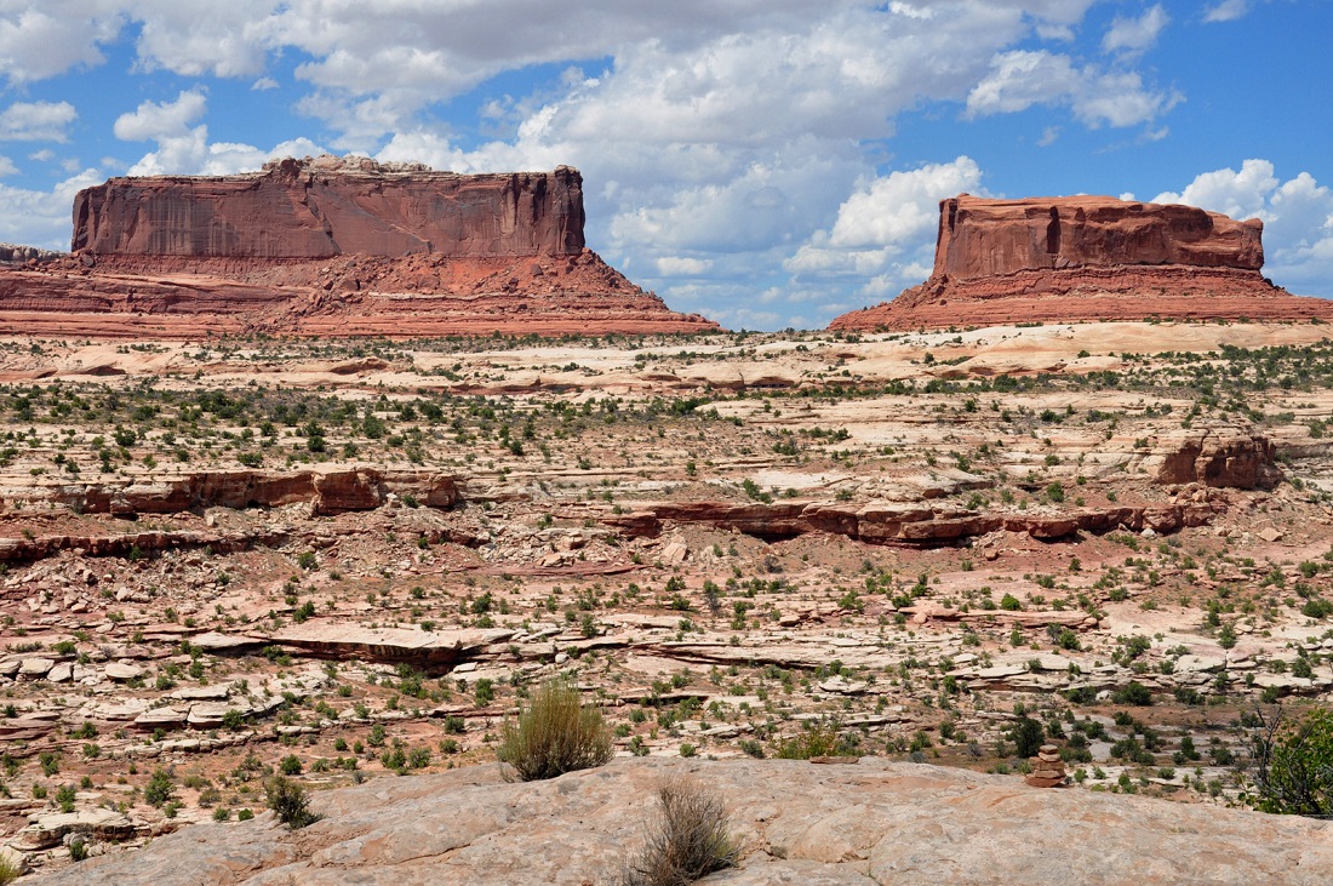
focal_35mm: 52
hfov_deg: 37.9
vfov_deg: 25.7
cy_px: 443
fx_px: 1942
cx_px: 666
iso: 200
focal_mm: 35
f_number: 10
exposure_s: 1/320
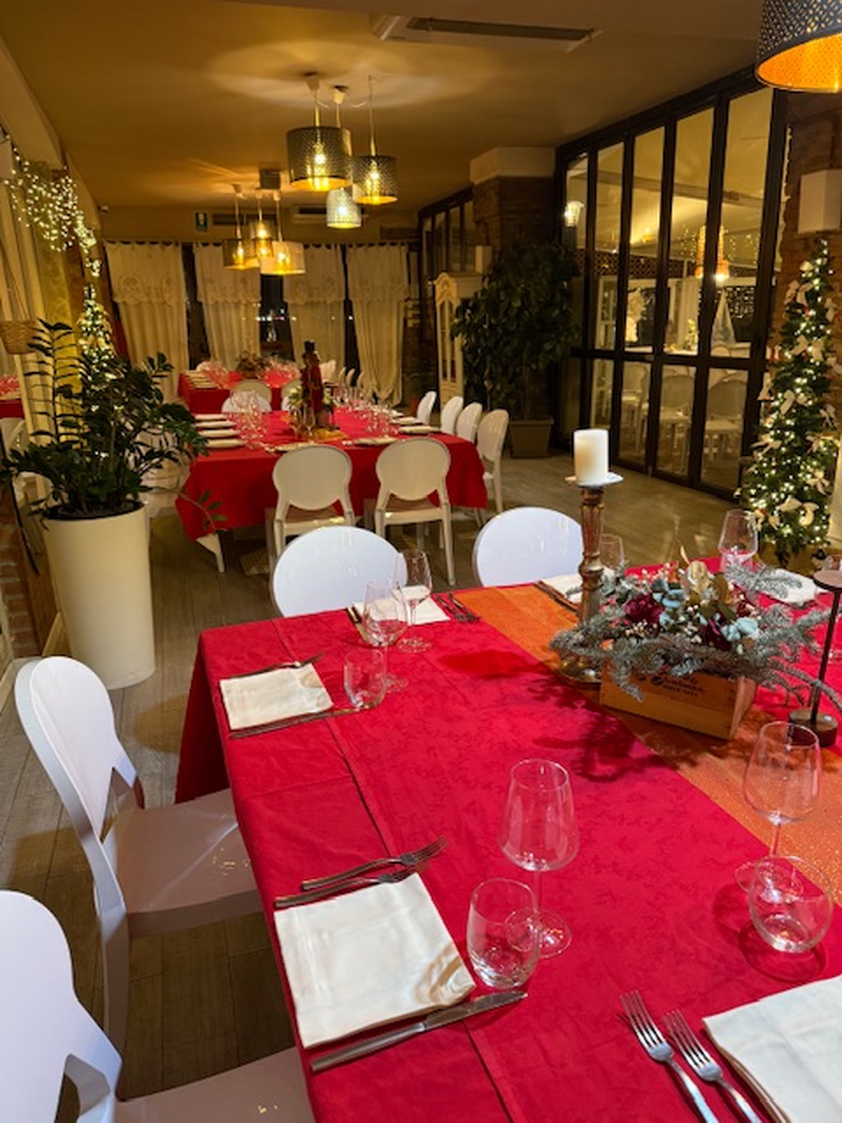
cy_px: 562
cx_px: 421
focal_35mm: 24
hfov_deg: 56.8
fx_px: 778
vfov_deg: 71.6
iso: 500
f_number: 1.78
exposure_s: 1/50
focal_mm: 6.76
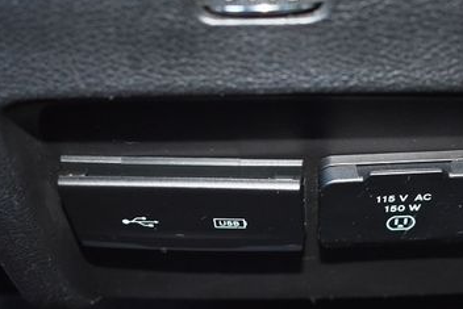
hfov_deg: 28.3
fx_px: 913
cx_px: 310
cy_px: 247
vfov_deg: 19.0
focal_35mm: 71
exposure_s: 1/60
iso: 1000
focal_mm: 26
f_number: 4
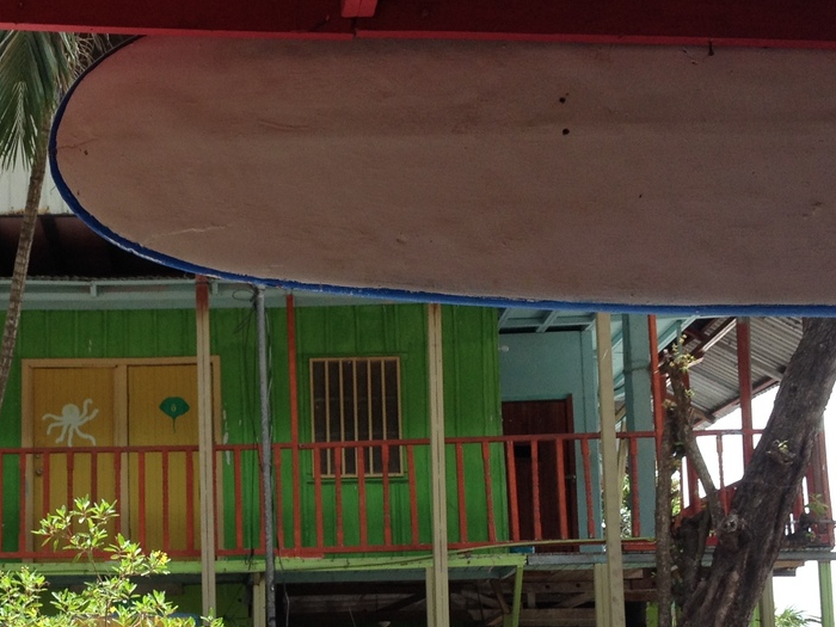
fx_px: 1932
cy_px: 499
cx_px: 171
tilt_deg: +4.7
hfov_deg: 24.1
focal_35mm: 80
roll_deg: +1.3
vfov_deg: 18.3
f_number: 2.4
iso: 50
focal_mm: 4.28
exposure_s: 1/381
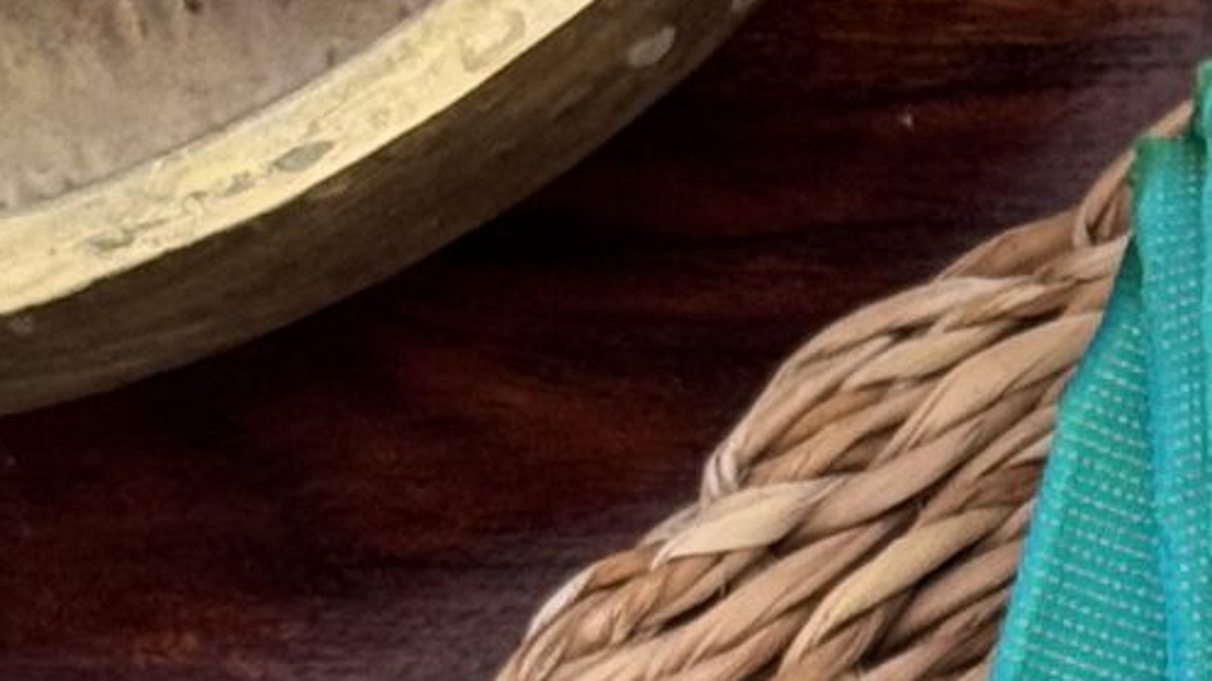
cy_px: 1520
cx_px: 2018
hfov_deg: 7.8
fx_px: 8644
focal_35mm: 269
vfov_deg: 4.4
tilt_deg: -86.6
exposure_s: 1/61
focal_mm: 6.76
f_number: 1.78
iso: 100
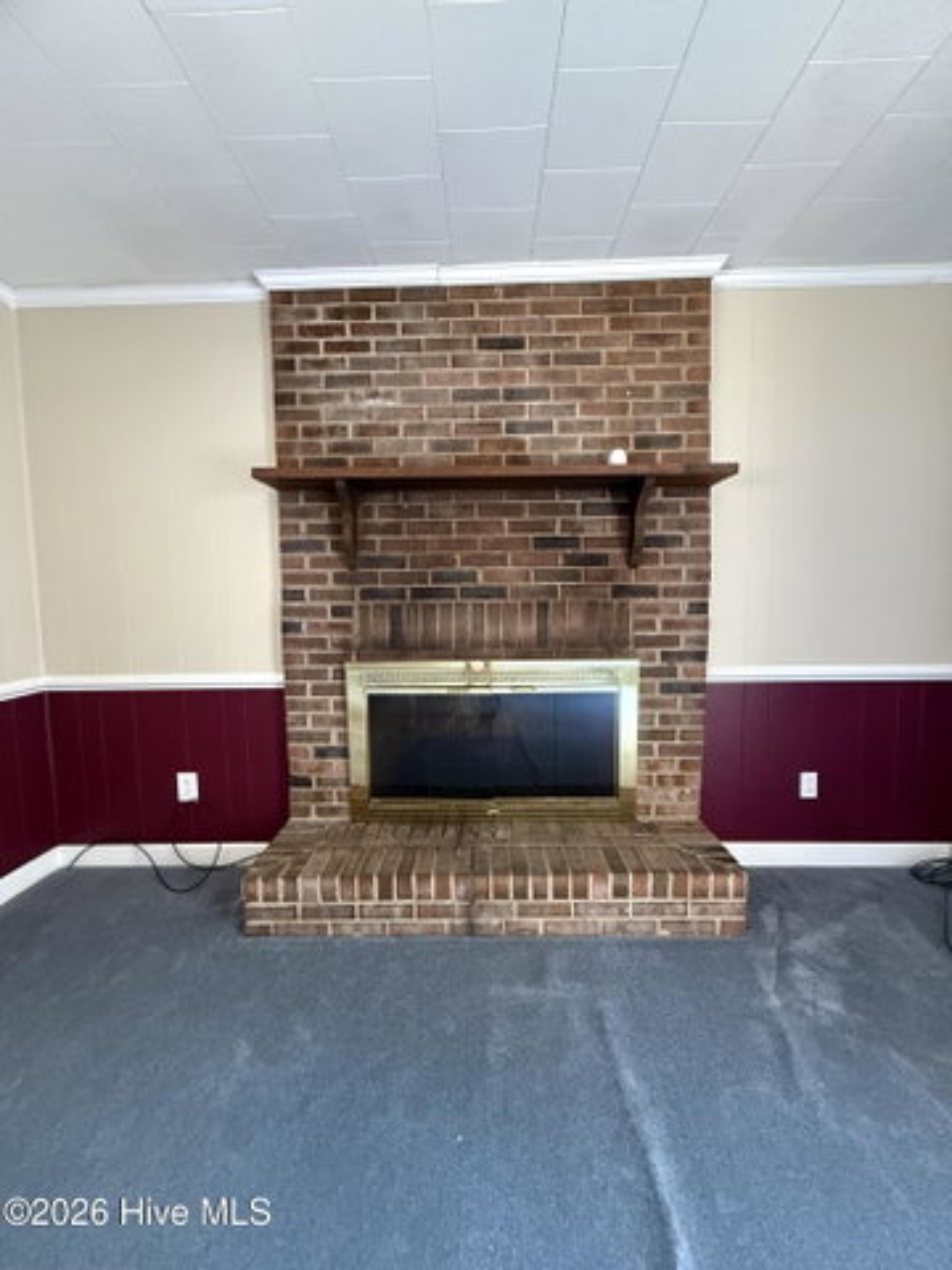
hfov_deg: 85.7
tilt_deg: -4.1
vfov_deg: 102.1
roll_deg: +0.0
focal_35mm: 14
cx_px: 476
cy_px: 635
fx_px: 513
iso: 1000
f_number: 2.2
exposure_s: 1/60
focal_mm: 2.22
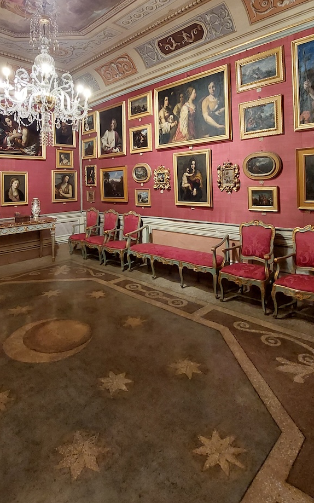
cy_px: 187
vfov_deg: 83.4
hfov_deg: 59.5
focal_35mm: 20
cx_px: 141
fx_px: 274
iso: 400
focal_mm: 1.74
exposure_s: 1/25
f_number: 2.2
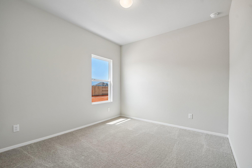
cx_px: 126
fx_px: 105
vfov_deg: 77.3
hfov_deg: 100.4
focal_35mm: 15
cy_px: 84
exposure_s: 1/50
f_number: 8
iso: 400
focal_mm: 10
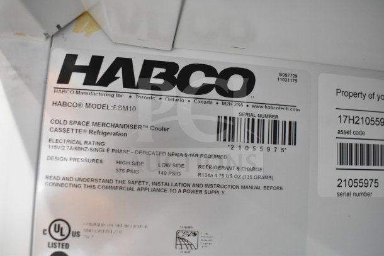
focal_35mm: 30
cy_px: 128
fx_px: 320
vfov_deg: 43.6
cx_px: 192
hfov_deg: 61.9
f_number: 3.5
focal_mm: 20
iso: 2200
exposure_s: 1/30
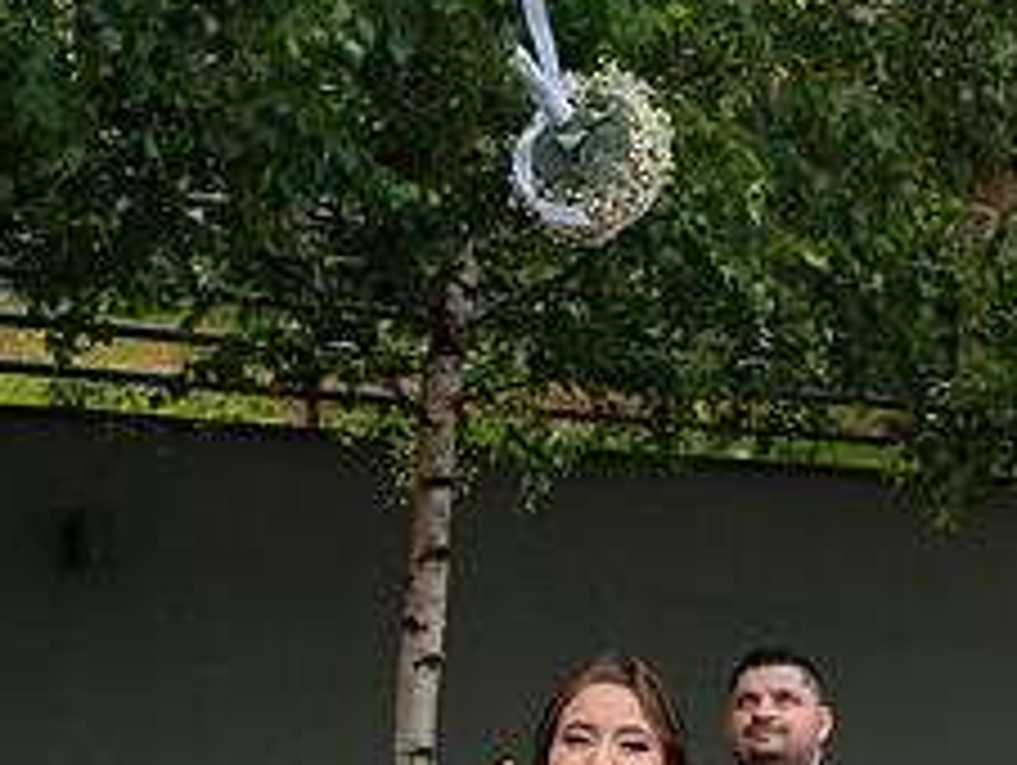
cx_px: 994
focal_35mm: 96
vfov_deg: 15.1
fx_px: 2823
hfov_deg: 19.9
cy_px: 806
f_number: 5.6
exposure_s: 1/400
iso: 200
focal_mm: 39
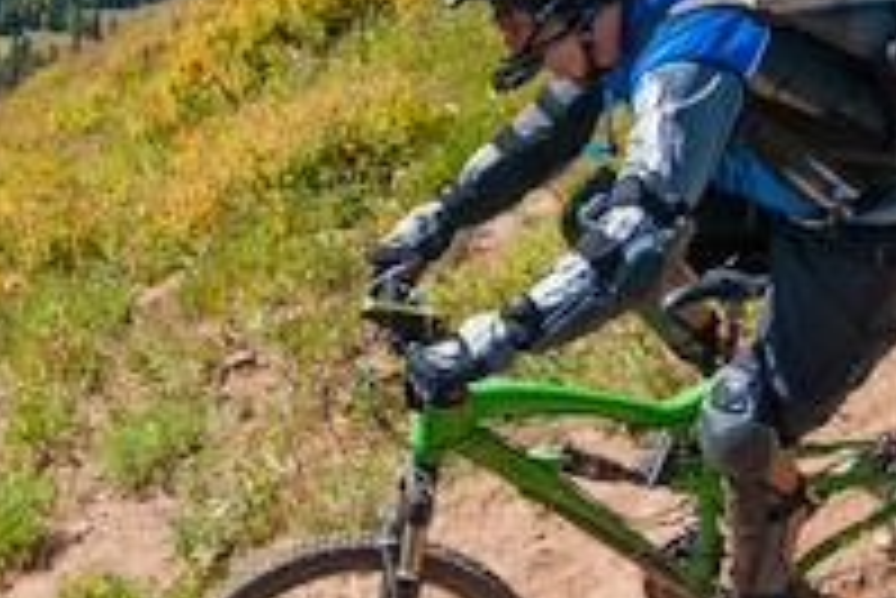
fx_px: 1694
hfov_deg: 29.6
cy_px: 126
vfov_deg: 19.9
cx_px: 358
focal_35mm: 68
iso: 200
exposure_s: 1/320
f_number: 9
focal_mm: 10
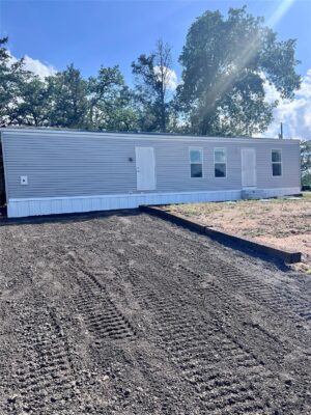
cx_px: 156
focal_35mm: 26
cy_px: 208
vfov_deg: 67.3
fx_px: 311
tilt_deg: -1.7
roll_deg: +2.1
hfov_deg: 53.1
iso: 50
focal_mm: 5.7
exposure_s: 1/2762
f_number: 1.5
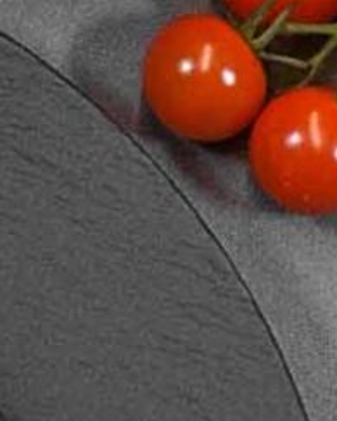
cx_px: -364
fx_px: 2071
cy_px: 69
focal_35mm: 166
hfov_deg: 8.7
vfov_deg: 11.6
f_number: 5.6
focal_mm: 18
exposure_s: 1/60
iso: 500
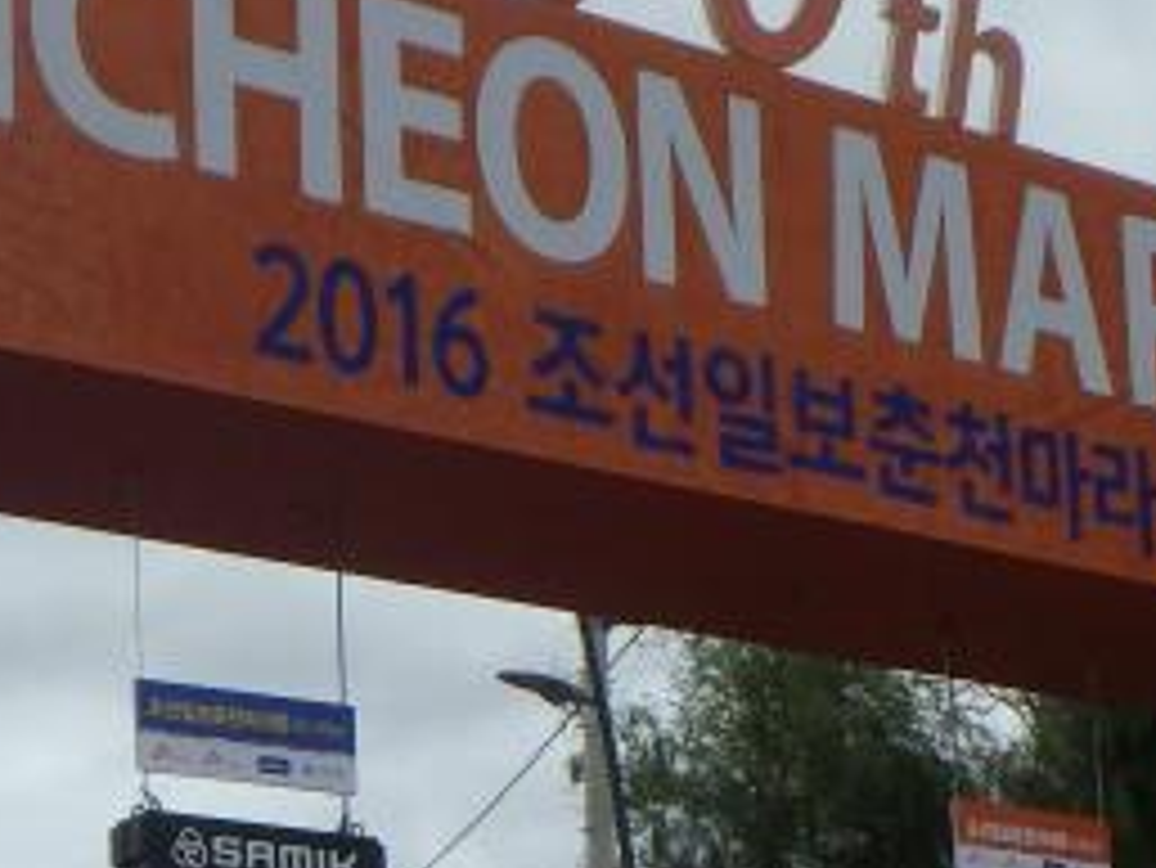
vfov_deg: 15.8
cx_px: 72
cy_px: 1241
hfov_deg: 21.9
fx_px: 2907
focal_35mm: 87
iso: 400
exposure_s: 1/500
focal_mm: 5
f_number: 4.4
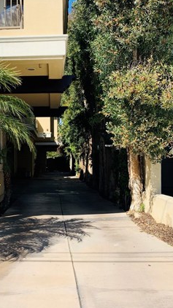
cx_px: 28
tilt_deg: +2.0
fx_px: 351
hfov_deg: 27.0
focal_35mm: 43
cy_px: 166
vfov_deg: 47.3
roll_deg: -0.9
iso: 25
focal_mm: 4.25
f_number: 1.8
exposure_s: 1/2208
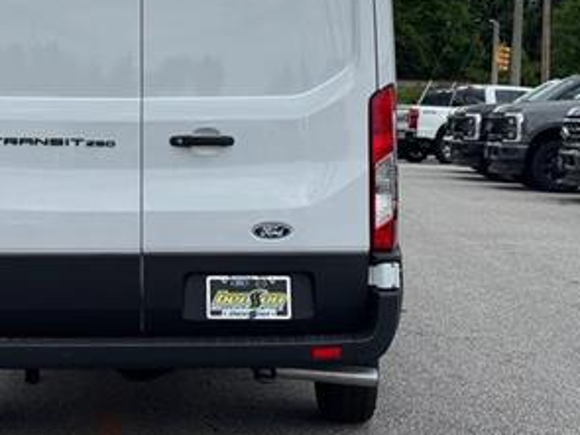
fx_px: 1373
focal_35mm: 82
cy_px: 93
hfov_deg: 23.7
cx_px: 177
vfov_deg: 17.8
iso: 64
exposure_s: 1/1637
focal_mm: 6.76
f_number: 1.78
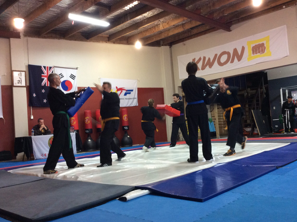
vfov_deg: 42.8
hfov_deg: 55.4
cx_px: 150
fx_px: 283
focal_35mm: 33
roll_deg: +3.9
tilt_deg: +2.7
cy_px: 114
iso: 125
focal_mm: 3.3
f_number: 2.4
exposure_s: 1/25
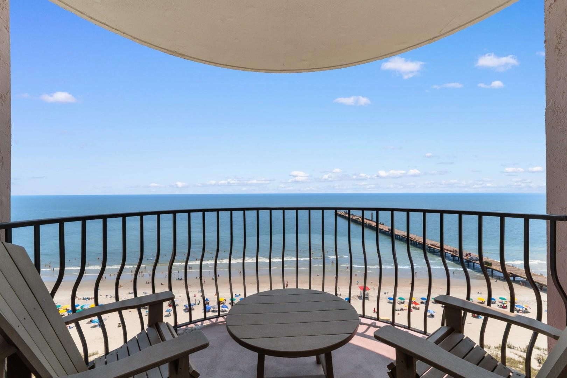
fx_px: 236
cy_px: 189
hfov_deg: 100.4
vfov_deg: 77.3
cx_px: 284
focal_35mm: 15
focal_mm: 10
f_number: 9
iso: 100
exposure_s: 1/320
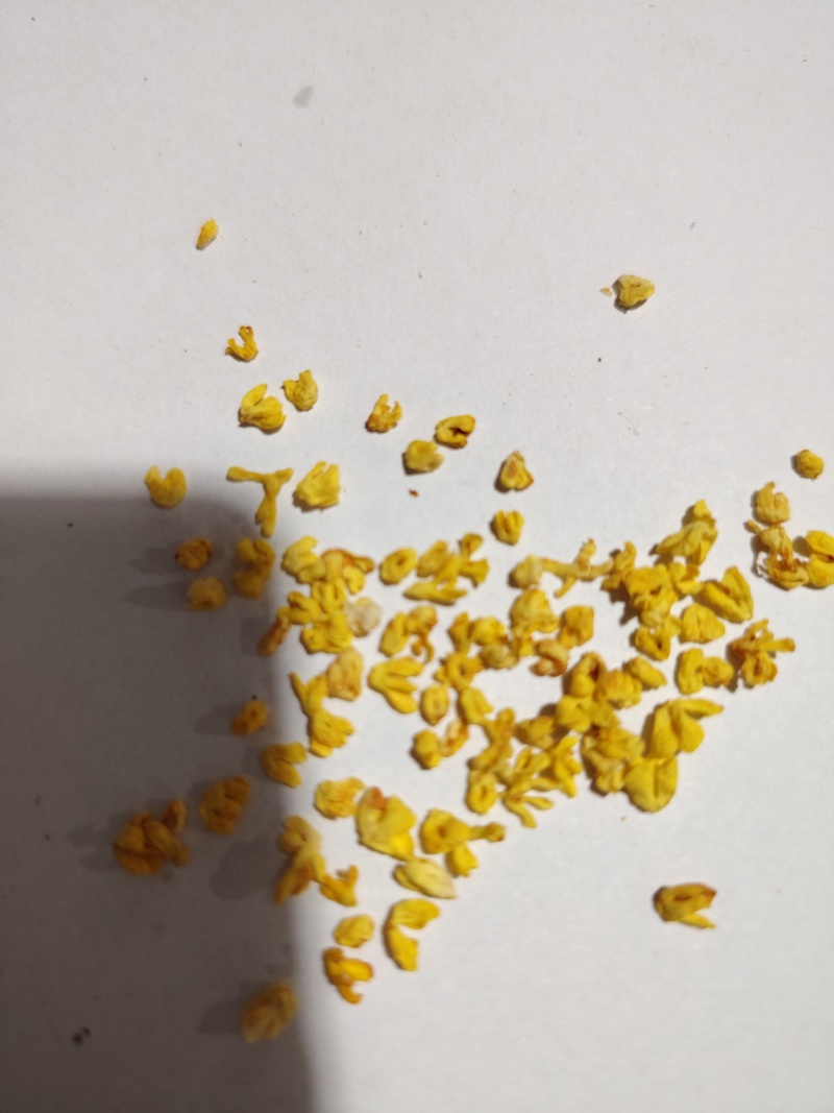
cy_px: 556
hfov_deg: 56.8
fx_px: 771
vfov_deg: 71.6
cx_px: 417
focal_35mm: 24
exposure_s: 1/50
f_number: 1.75
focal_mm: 5.25
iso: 353
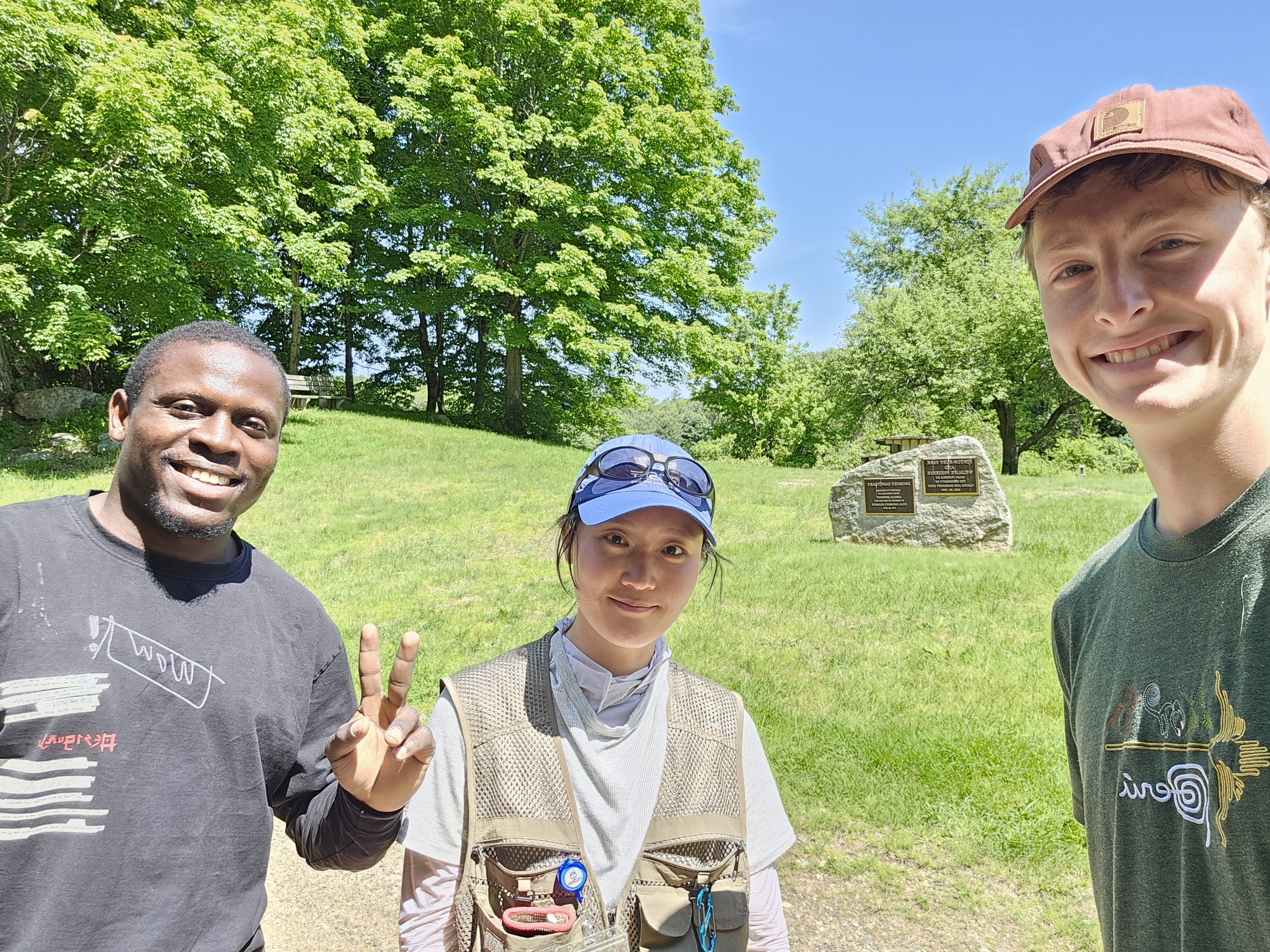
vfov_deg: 54.9
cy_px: 476
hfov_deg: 69.4
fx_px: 917
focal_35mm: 25
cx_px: 635
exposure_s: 1/120
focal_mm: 3.3
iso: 25
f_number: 2.2
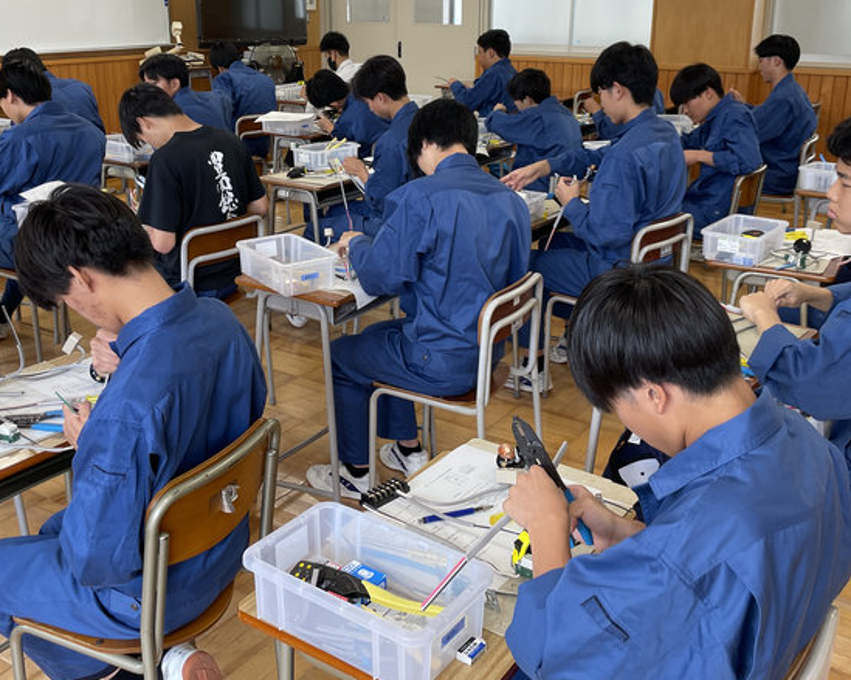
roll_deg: +0.2
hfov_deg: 49.1
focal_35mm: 37
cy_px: 256
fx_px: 932
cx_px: 406
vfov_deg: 39.9
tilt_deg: -15.1
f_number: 1.6
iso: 64
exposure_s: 1/120
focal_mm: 4.2
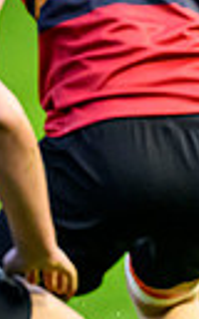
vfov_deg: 0.9
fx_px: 19863
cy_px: 69
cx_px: 634
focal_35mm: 2289
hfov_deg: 0.6
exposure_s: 1/1000
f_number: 4
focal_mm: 400
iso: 8000
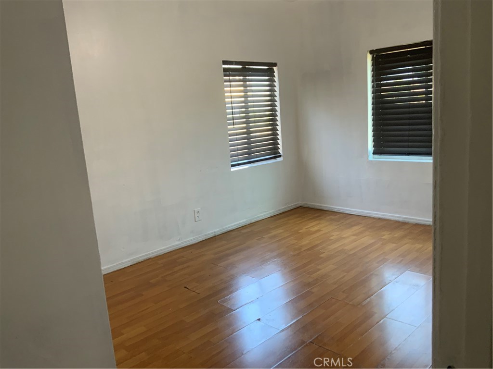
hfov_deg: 61.7
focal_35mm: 29
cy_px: 184
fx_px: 413
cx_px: 246
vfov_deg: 48.2
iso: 80
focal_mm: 3
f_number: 1.8
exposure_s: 1/60
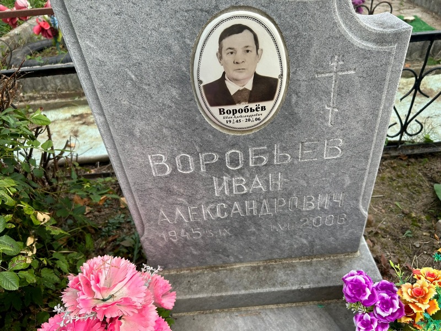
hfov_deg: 67.3
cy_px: 166
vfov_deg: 53.1
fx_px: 331
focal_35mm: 26
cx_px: 220
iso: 50
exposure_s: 1/949
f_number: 1.5
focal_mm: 5.7
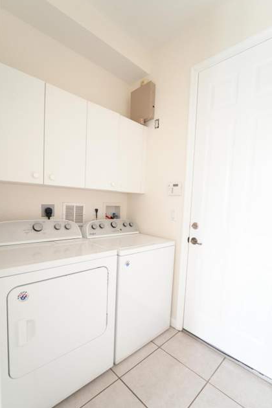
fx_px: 181
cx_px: 142
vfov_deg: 96.6
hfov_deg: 73.7
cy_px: 218
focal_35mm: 16
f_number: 8
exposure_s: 1.6
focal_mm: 14
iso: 100
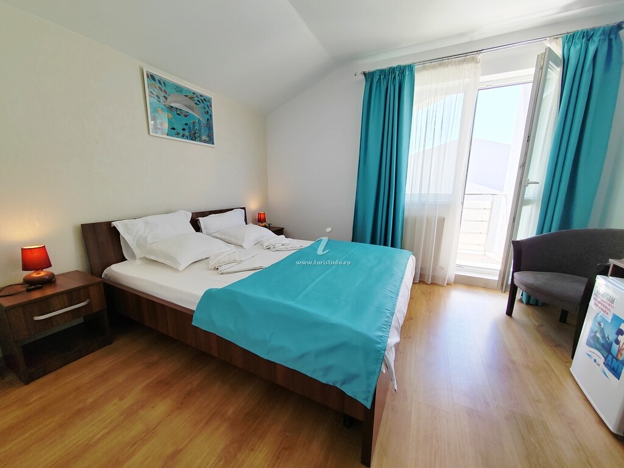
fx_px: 234
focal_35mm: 13
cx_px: 312
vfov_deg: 89.9
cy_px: 234
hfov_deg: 106.2
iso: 100
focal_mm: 2.17
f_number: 2.2
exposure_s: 1/110
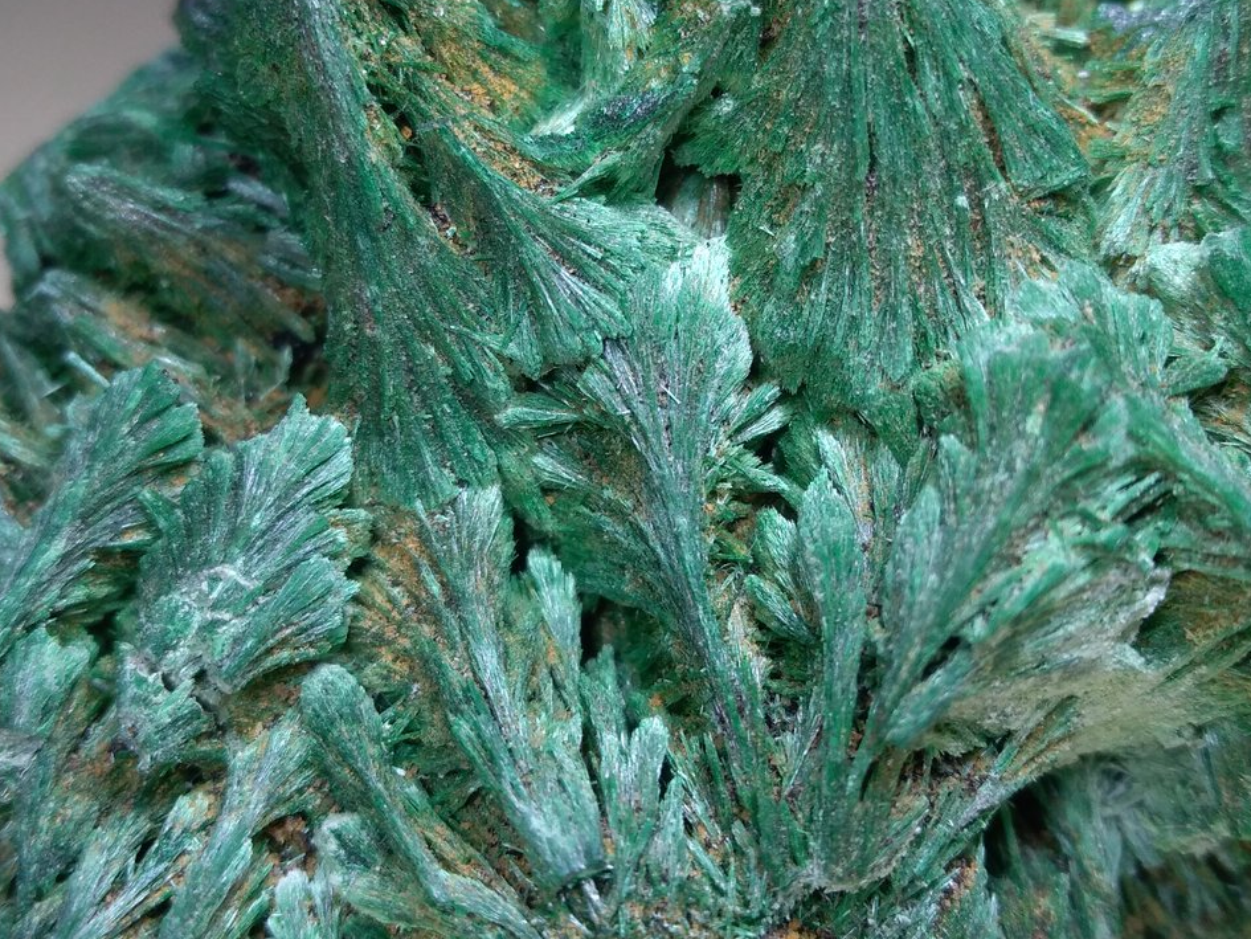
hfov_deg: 42.9
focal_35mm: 44
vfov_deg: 32.7
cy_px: 356
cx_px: 604
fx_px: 1590
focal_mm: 3.54
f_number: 2
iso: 128
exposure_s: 1/120
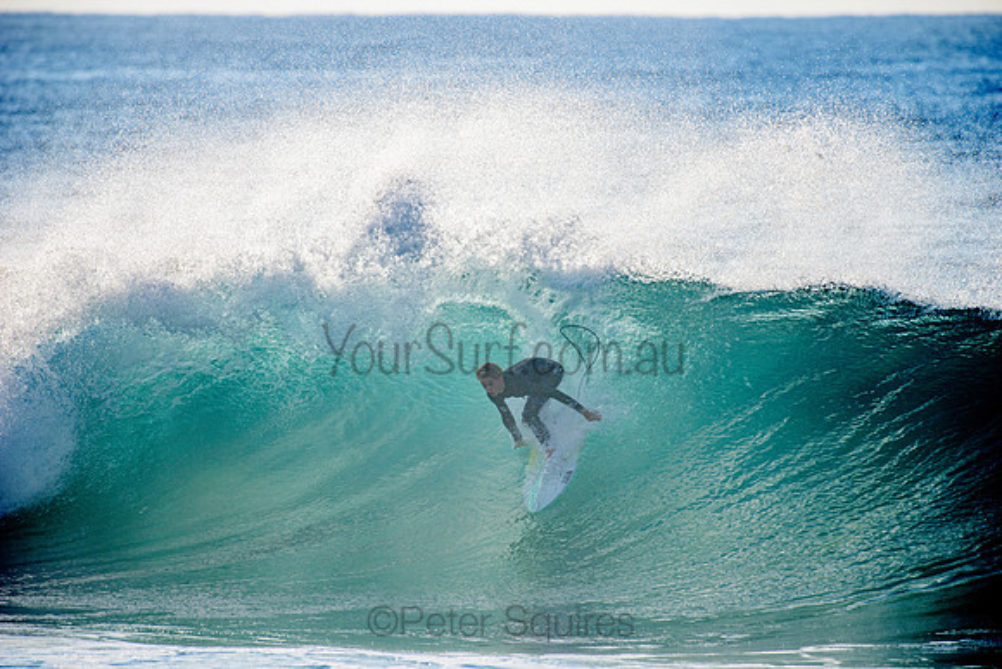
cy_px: 334
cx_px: 501
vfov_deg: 2.8
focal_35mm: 500
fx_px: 13919
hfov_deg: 4.1
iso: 180
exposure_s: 1/2000
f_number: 5.6
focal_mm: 500
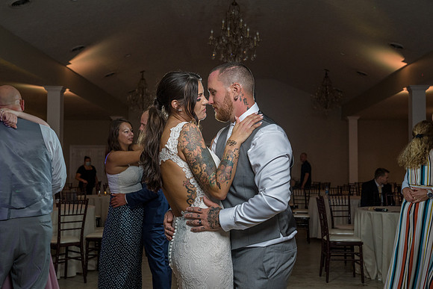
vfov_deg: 28.7
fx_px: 564
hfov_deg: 42.0
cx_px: 216
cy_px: 144
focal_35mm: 47
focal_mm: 46
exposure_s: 1/200
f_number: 5.6
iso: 2000
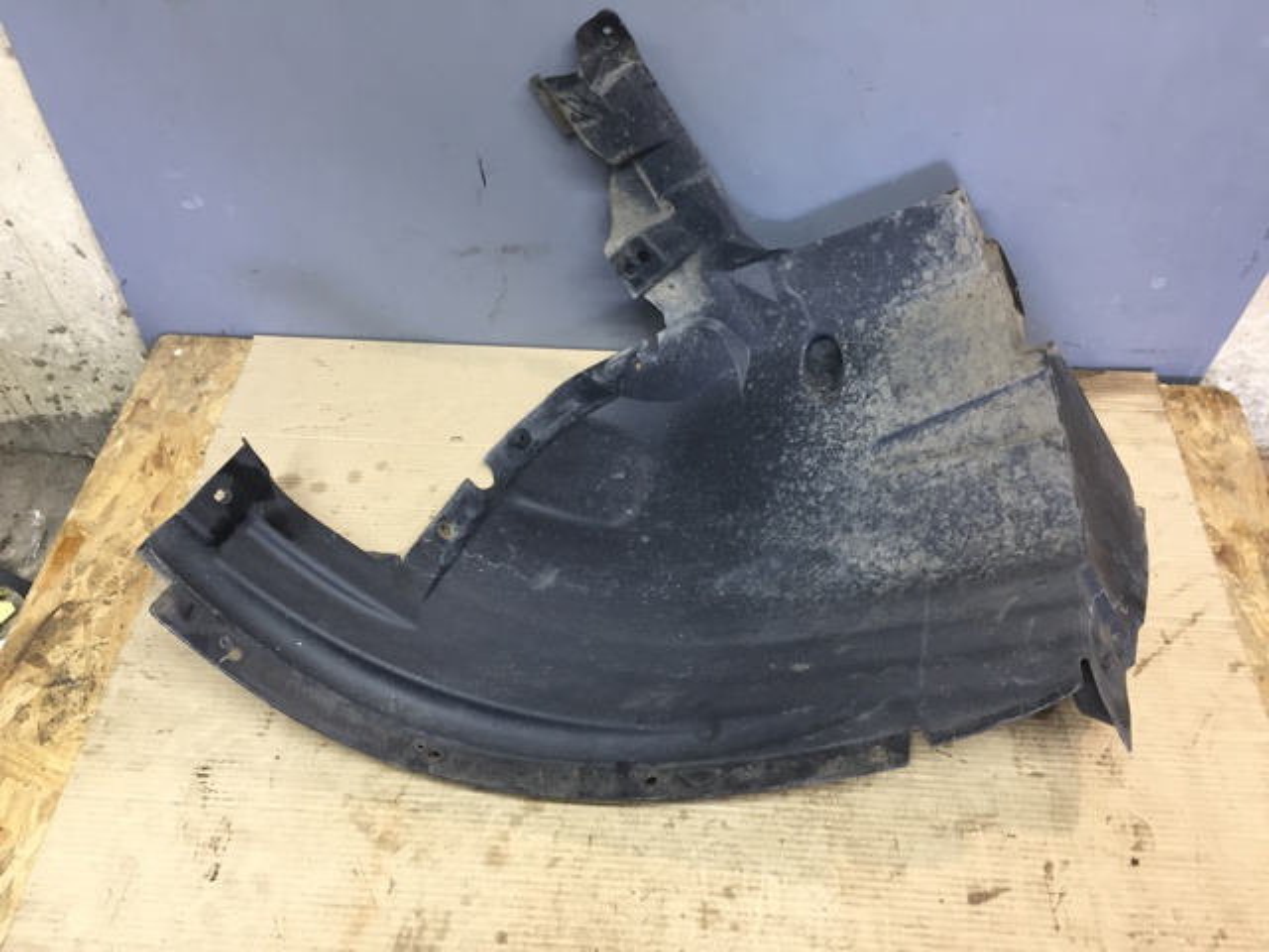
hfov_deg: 61.7
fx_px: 1063
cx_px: 634
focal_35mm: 29
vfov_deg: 48.2
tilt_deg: -50.0
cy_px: 476
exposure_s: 1/33
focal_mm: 4.15
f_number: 2.2
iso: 100
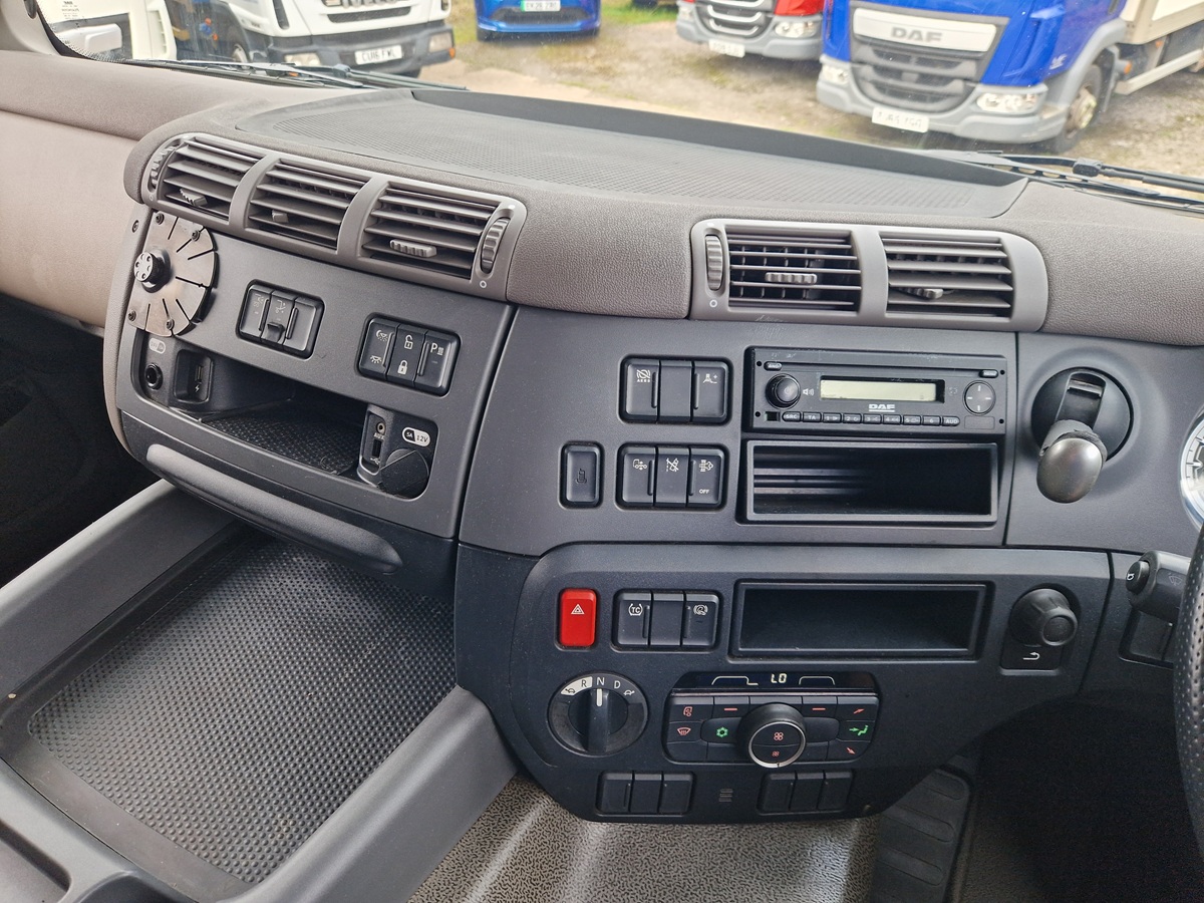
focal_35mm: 23
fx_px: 800
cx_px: 602
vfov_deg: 58.9
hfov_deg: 73.9
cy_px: 452
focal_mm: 5.4
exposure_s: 1/180
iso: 64
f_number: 1.8
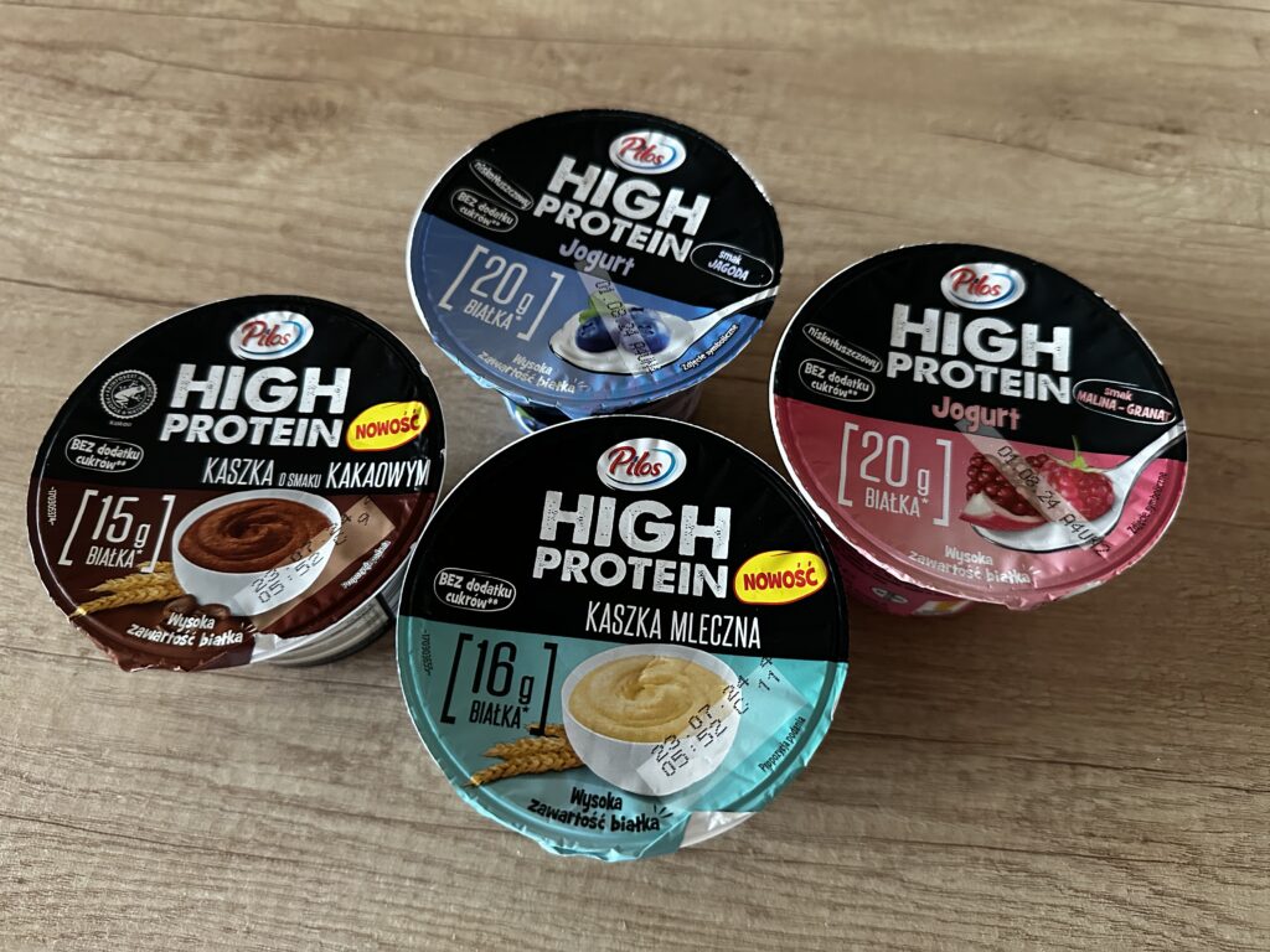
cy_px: 476
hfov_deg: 71.6
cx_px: 635
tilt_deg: -62.5
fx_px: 881
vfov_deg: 56.8
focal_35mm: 24
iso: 800
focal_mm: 6.86
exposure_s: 1/33
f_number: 1.78
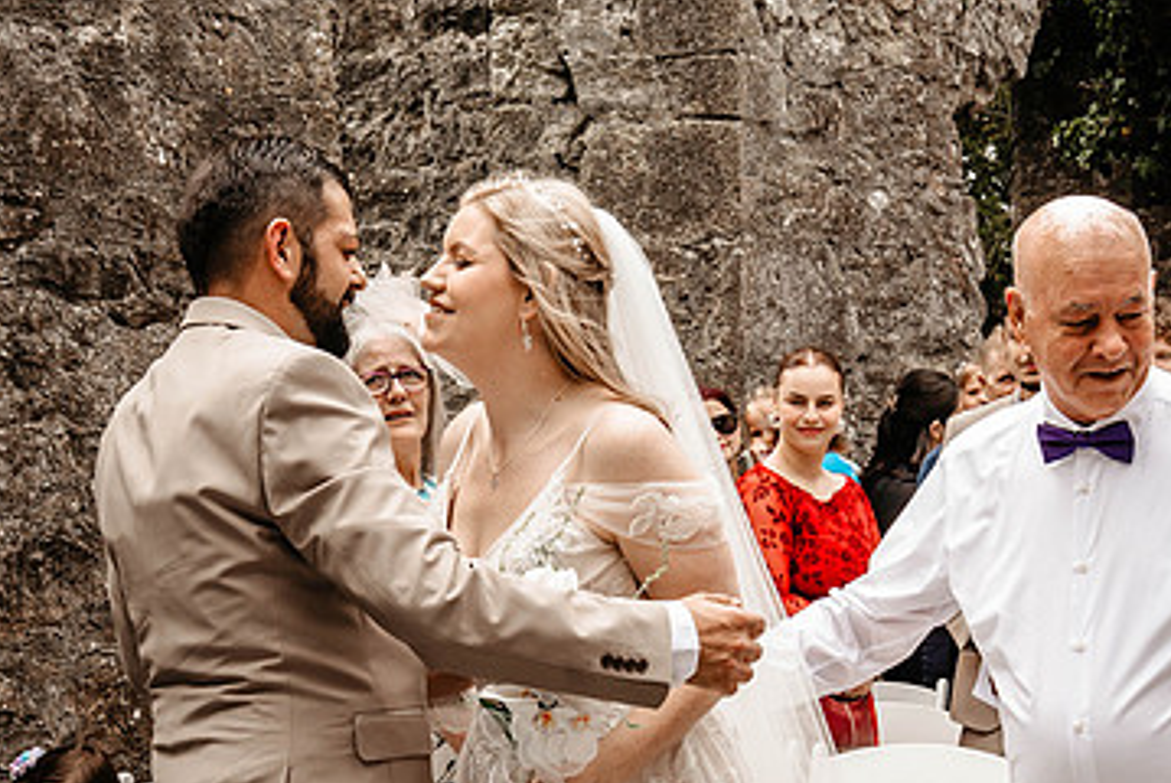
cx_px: 610
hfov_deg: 24.2
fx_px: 2734
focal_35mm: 84
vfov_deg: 16.2
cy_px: 563
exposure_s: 1/320
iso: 800
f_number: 8
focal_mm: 35
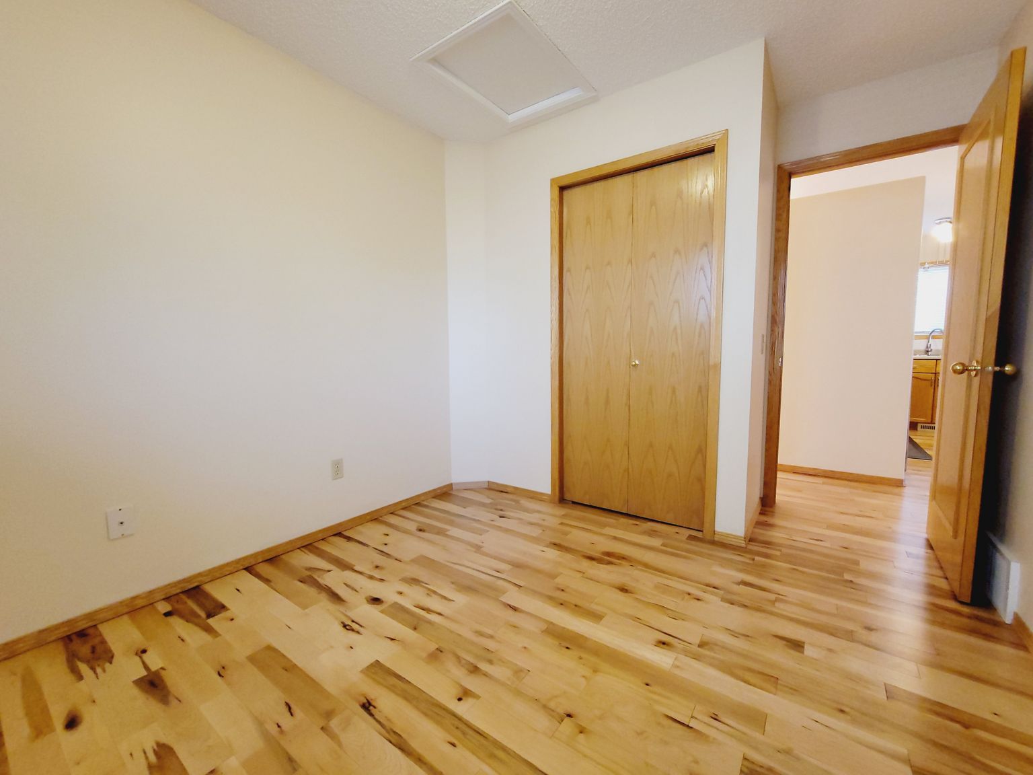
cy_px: 388
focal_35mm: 13
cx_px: 516
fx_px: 388
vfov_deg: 89.9
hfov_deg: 106.2
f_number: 2.2
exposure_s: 1/59
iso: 320
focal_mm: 2.2
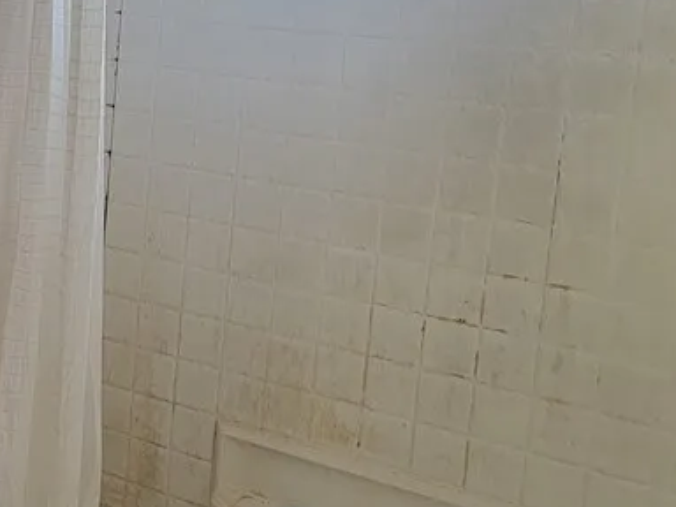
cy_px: 132
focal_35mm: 64
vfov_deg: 22.7
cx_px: 44
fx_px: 1250
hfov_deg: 28.8
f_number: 1.8
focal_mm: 6.7
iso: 250
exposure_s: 1/40
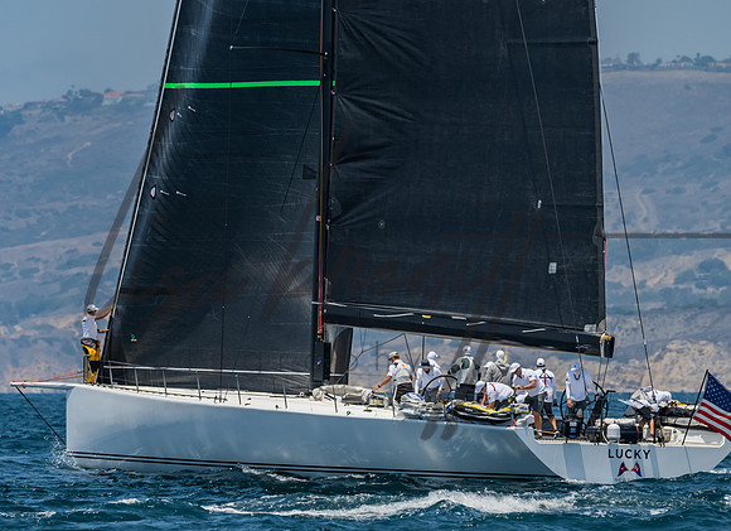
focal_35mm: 547
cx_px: 324
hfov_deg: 3.7
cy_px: 331
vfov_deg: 2.7
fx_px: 11409
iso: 320
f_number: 5.6
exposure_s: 1/1600
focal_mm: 290
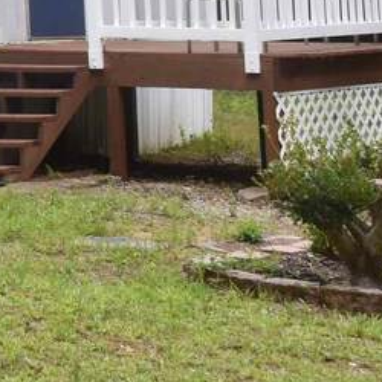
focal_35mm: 150
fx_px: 1875
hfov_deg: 10.0
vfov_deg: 11.1
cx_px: -578
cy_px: -212
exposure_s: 1/500
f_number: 8
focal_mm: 23
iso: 640
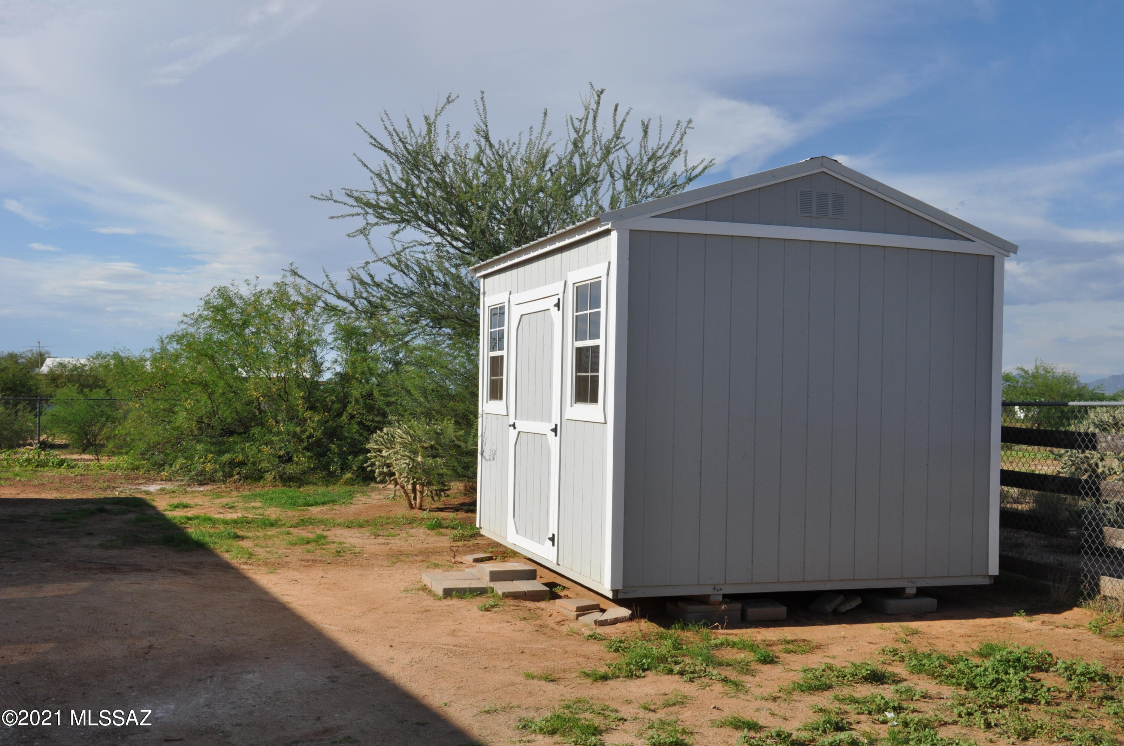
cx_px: 562
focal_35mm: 36
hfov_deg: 53.2
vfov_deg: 36.8
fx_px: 1123
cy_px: 373
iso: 200
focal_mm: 24
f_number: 14
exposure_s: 1/200
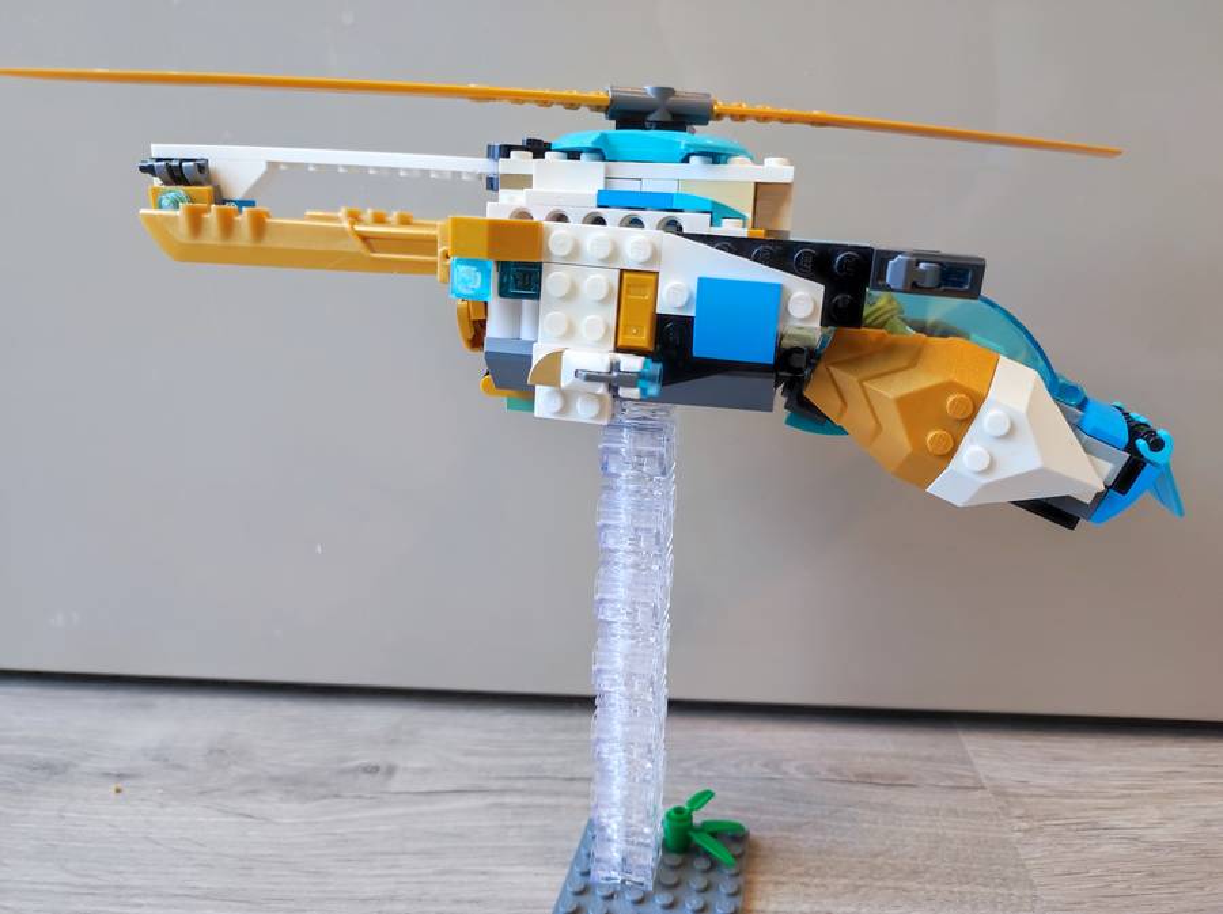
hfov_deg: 69.4
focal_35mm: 25
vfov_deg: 54.8
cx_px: 612
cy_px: 457
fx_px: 882
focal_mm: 4.7
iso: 868
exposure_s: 1/33
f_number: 1.79
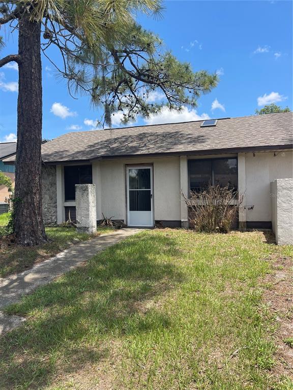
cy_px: 195
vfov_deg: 69.4
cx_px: 146
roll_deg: +0.6
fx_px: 282
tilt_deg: +0.8
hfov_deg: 54.9
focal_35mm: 25
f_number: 1.6
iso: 32
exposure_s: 1/2203
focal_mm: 5.1
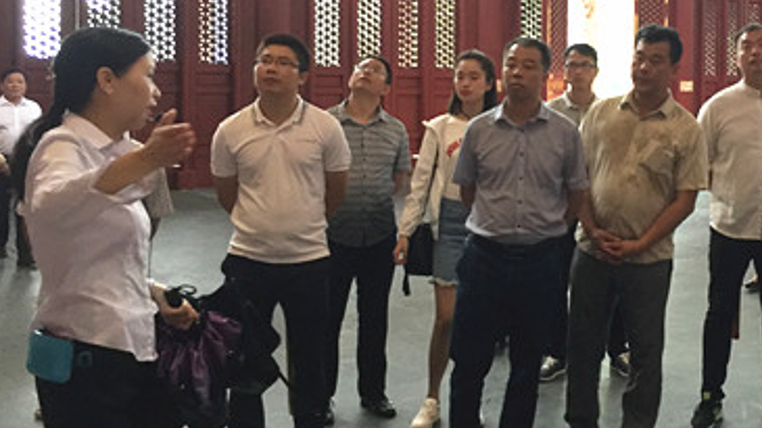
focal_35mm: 52
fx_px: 1050
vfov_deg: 22.8
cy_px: 113
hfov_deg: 38.3
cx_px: 616
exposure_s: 1/17
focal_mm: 4.15
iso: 100
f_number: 2.2
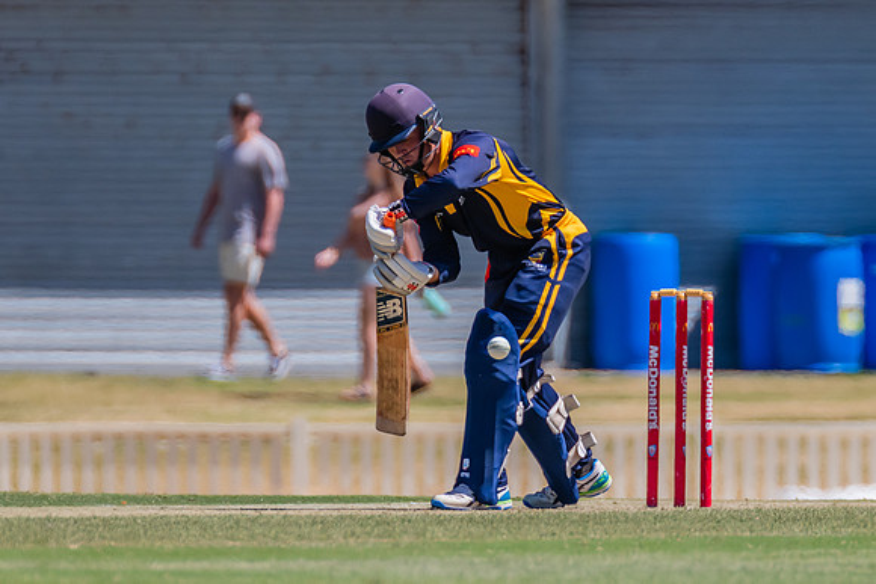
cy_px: 49
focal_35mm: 1121
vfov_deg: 1.2
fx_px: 27285
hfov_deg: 1.8
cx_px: 635
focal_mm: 600
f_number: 6.3
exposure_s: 1/2000
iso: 640
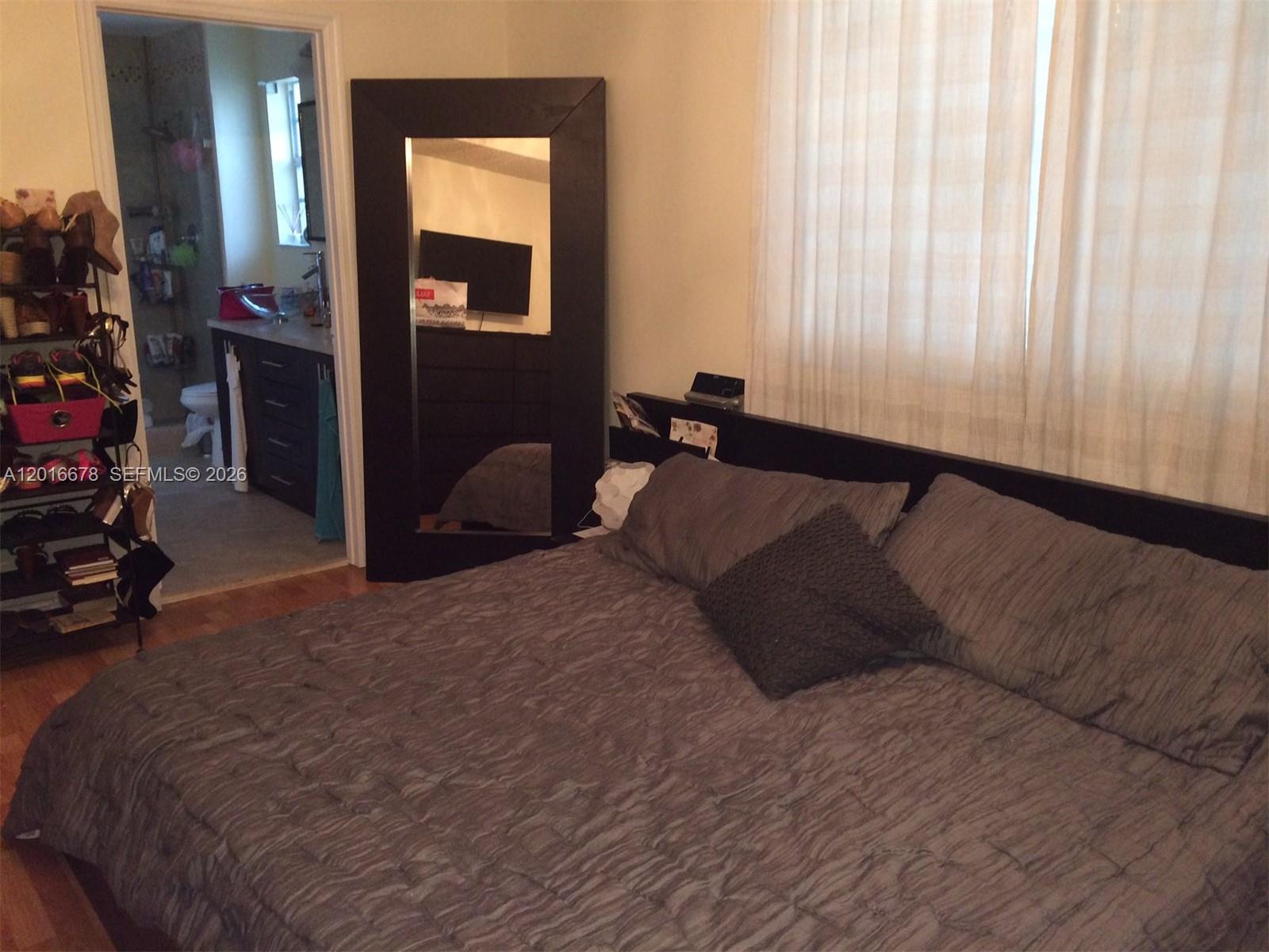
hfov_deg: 60.0
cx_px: 634
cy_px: 476
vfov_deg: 46.8
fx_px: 1100
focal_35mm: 30
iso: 200
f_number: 2.2
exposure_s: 1/24
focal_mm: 4.12
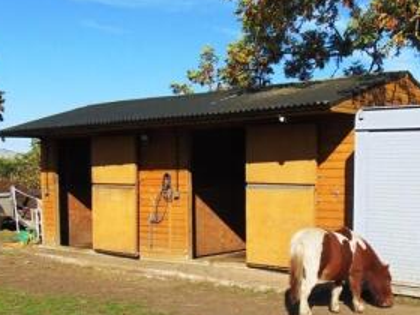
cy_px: 200
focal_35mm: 52
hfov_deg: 36.7
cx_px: 248
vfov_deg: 27.9
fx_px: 631
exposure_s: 1/250
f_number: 7.7
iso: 80
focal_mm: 4.5
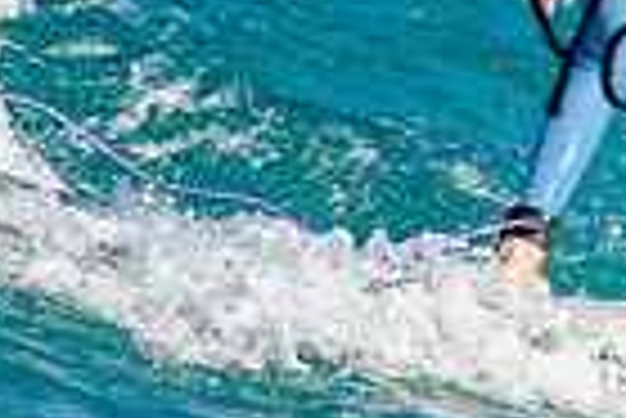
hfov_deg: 0.5
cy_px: -43
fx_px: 73109
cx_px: 951
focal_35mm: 4200
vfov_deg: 0.3
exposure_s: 1/2000
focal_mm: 800
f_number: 6.3
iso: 800
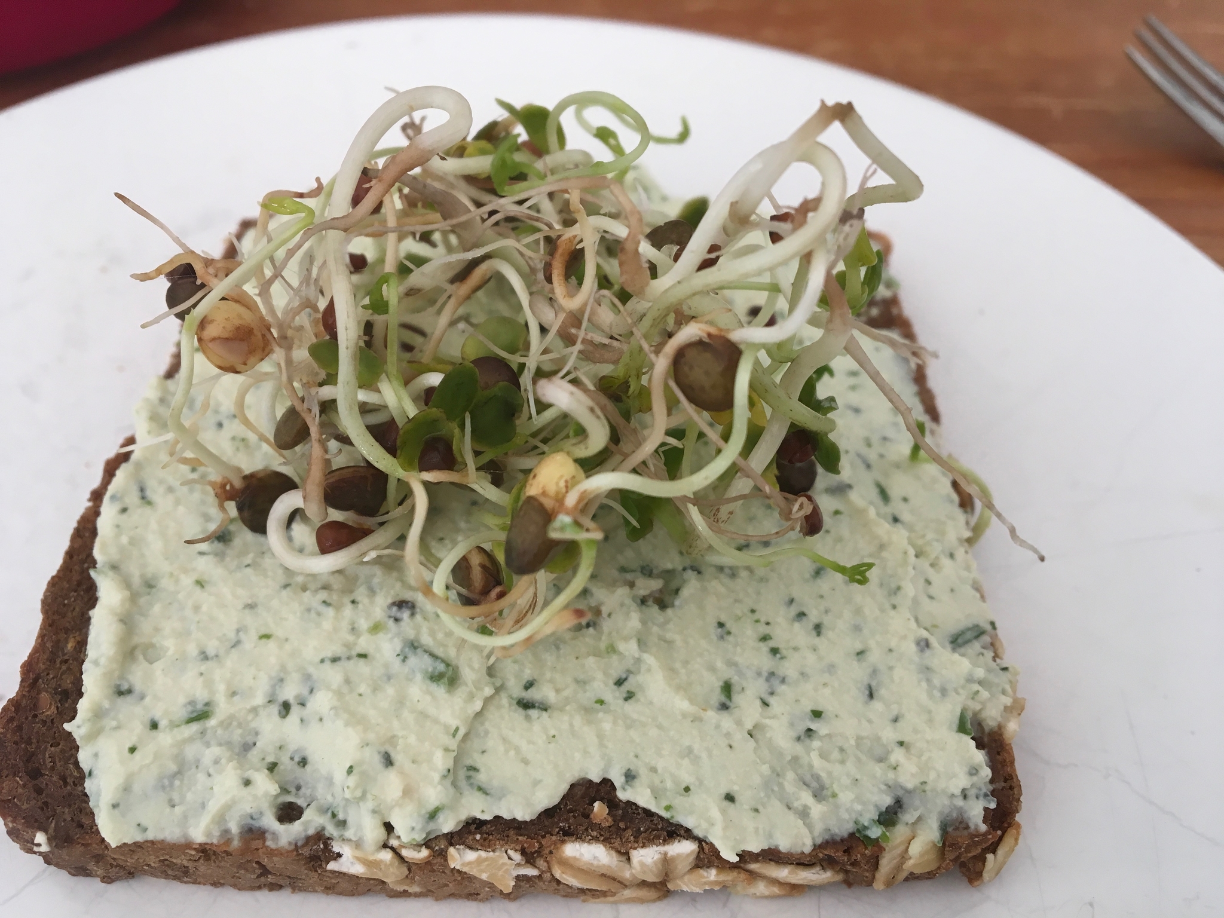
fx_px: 1025
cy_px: 459
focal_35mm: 29
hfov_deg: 61.7
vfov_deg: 48.2
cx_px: 612
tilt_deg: -46.8
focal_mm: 4.15
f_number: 2.2
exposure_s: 1/33
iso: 32
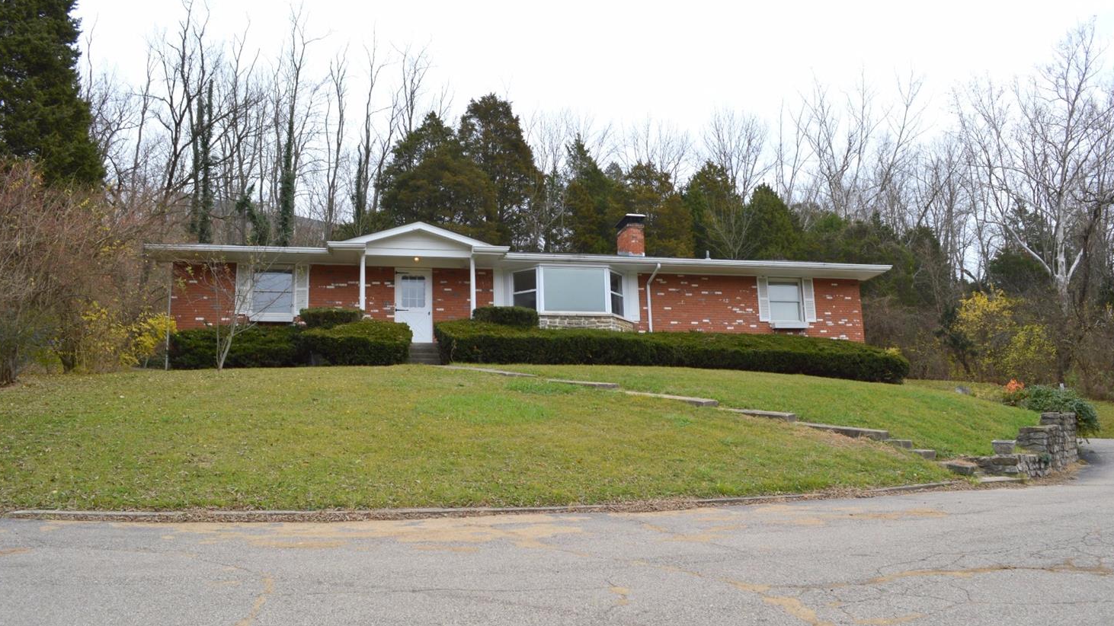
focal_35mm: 29
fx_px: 857
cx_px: 562
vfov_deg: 40.2
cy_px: 303
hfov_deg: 66.1
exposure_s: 1/160
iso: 100
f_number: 6.3
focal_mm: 18
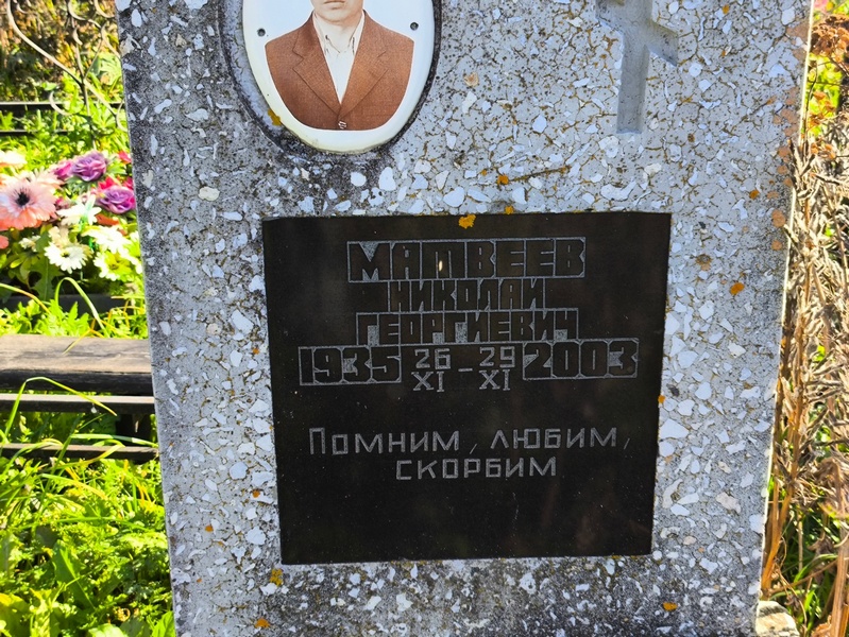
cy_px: 318
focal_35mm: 50
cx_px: 424
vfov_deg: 29.1
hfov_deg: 38.2
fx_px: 1227
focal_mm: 4.71
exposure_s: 1/259
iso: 50
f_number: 1.7
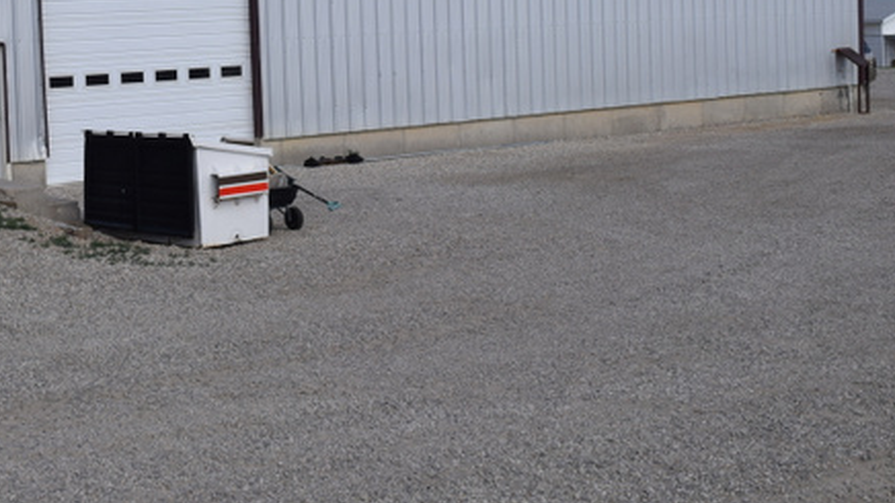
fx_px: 1424
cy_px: 66
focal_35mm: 60
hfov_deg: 34.7
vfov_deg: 19.7
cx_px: 318
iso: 200
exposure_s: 1/400
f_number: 10
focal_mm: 26
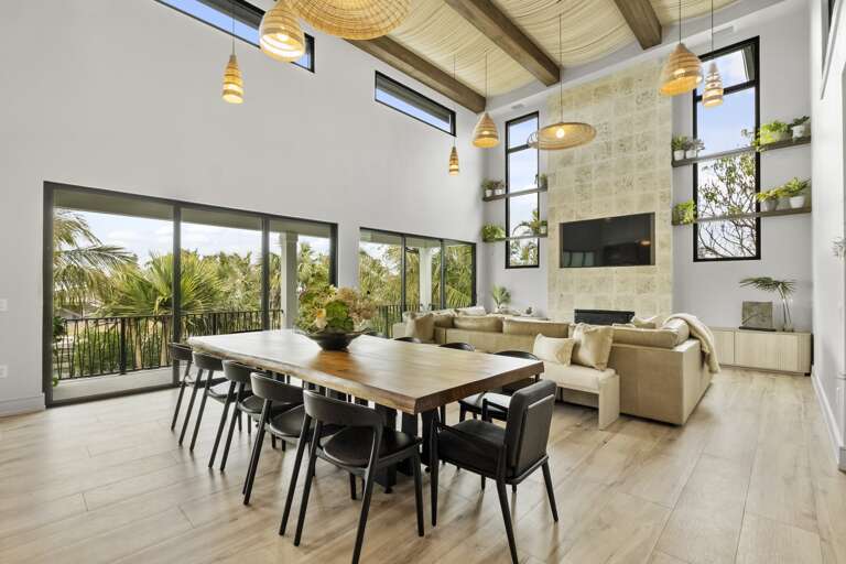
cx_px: 423
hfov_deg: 100.4
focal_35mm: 15
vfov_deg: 77.3
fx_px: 352
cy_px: 282
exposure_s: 1/30
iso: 1250
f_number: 9
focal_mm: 10
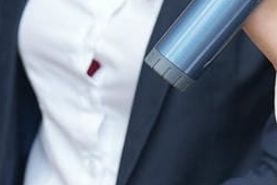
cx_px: 628
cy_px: 6
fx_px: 2824
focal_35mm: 367
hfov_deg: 5.5
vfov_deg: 3.7
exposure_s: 1/250
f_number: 4
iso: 160
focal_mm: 47
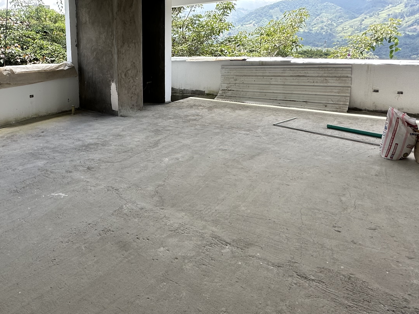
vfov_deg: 51.7
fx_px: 315
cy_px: 97
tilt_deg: -7.6
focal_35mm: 26
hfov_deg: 64.7
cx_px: 125
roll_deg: +0.9
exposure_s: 1/315
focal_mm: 2.22
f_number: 2.2
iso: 40
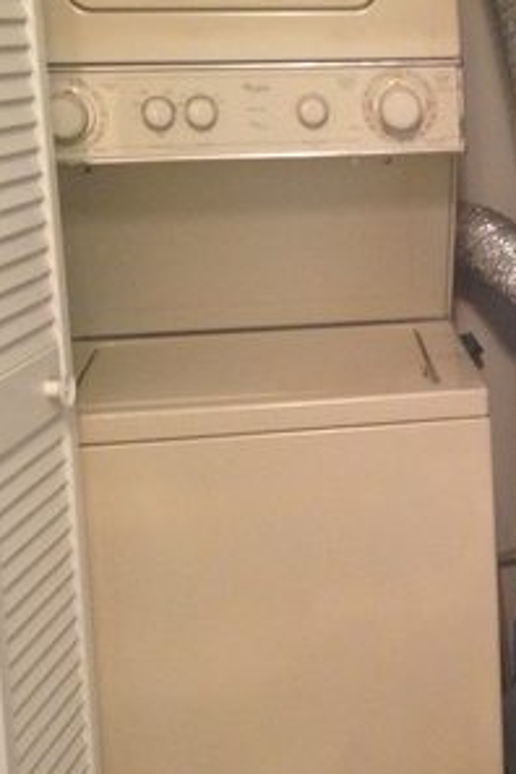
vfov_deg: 26.3
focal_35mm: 77
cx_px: 650
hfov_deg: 16.8
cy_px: 375
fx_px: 1655
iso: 200
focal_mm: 4.12
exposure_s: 1/20
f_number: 2.4
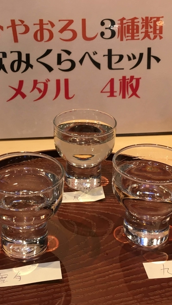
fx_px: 349
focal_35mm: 43
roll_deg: -1.2
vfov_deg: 47.4
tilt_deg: -28.1
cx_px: 66
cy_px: 155
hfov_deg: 27.6
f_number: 2.2
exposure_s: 1/30
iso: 50
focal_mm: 4.15
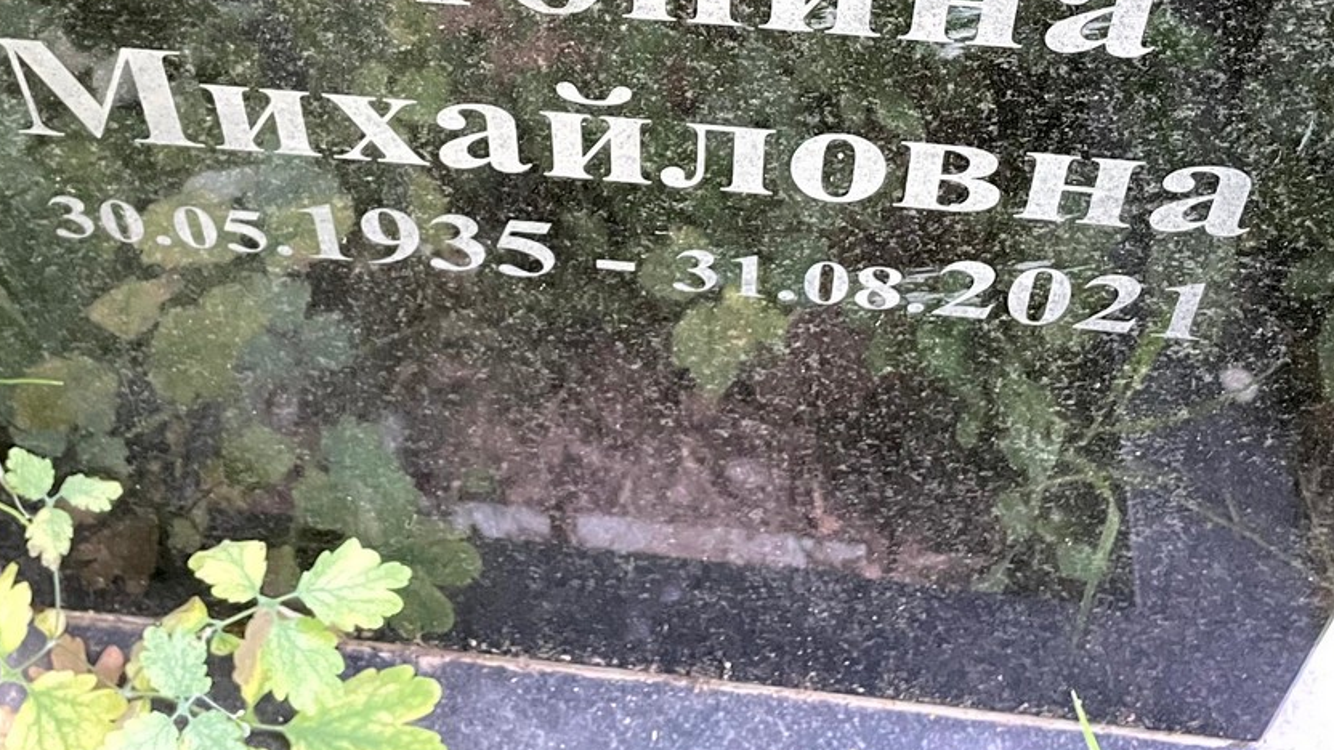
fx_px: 1733
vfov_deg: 22.9
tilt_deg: -45.2
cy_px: -82
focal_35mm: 49
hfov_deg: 42.1
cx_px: 616
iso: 500
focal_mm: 4.2
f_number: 1.6
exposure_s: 1/59
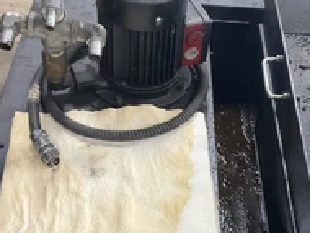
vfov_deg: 24.1
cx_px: 194
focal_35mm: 61
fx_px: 547
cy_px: 134
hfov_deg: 31.5
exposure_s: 1/40
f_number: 1.8
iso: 200
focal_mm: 3
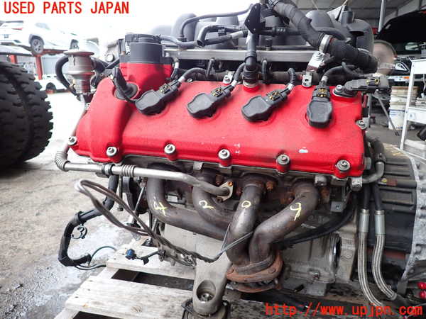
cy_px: 160
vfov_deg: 54.9
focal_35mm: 25
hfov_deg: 69.4
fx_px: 308
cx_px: 213
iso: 160
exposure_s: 1/125
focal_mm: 4.5
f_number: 2
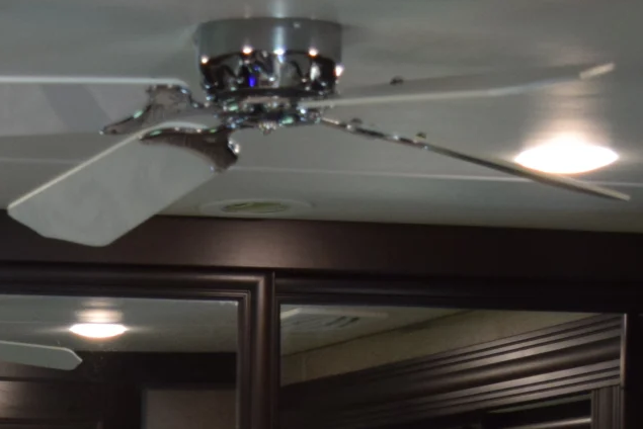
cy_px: 714
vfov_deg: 9.9
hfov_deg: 15.2
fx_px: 2376
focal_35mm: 133
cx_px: 28
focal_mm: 22
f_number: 4
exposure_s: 1/60
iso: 800
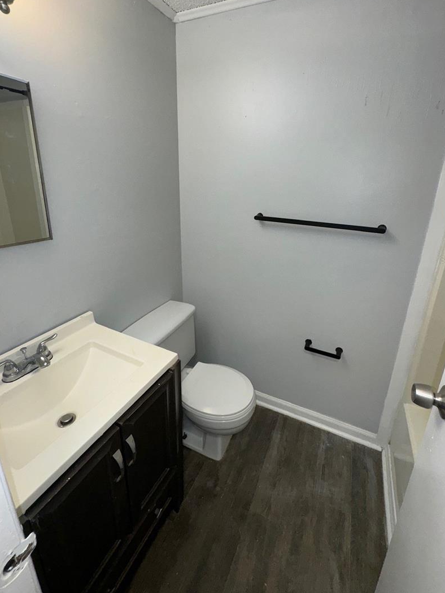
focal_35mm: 16
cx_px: 226
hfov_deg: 78.1
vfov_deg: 94.0
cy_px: 259
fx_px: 274
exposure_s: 1/120
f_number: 2.2
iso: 80
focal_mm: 2.22
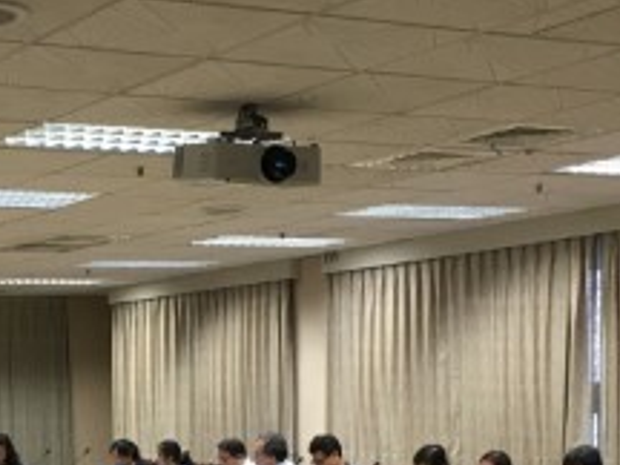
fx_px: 1540
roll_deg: +2.2
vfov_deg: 16.4
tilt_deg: -6.2
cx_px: 138
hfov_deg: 22.5
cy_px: 568
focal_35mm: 86
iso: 64
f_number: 2.2
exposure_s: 1/30
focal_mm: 4.15
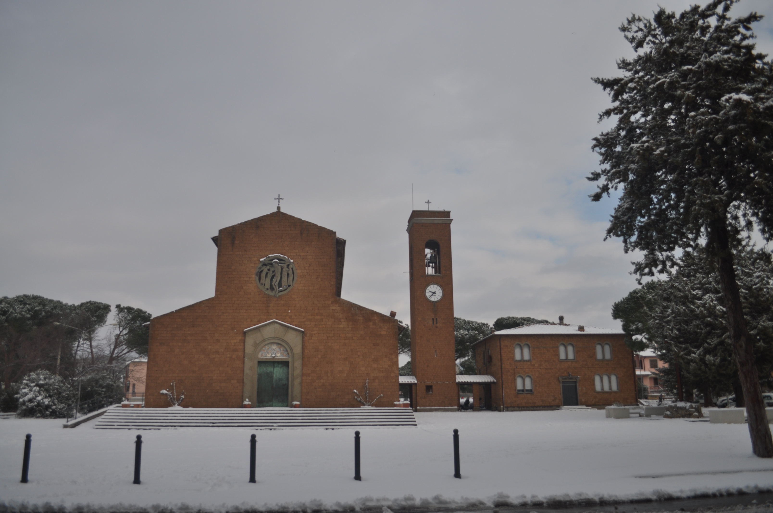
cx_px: 386
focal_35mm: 27
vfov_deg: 47.8
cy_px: 256
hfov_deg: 67.4
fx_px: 579
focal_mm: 18
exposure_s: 1/3200
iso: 200
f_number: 3.5
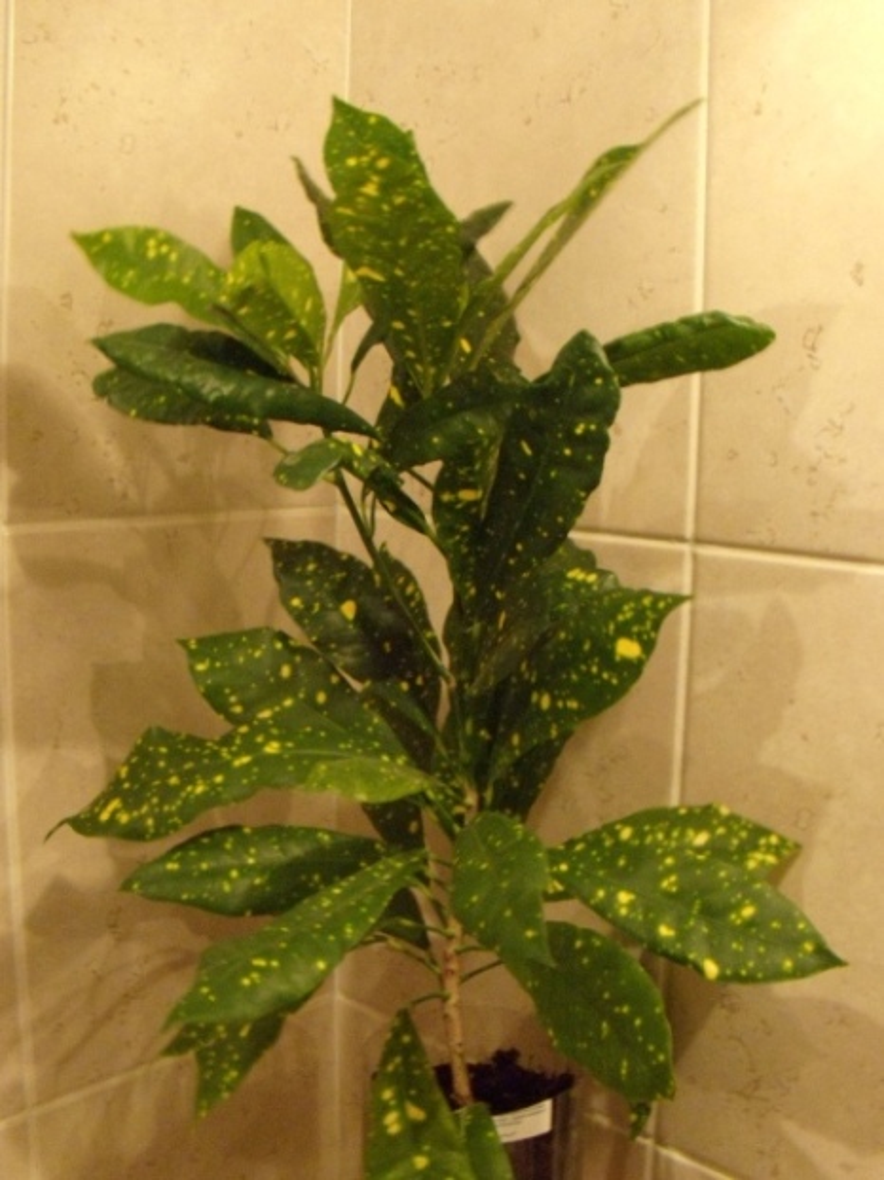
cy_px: 590
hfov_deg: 39.6
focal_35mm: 36
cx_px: 442
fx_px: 1227
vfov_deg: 51.4
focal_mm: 6.4
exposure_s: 1/8
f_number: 3.6
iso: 640
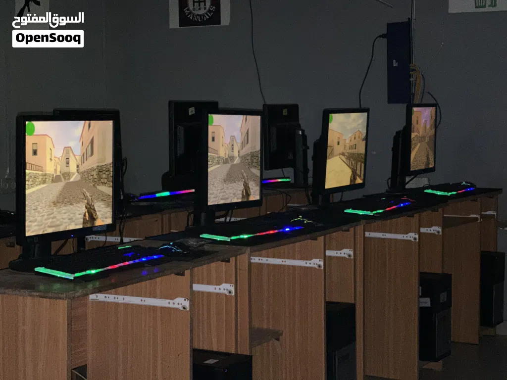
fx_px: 1128
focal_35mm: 77
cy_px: 190
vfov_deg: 19.1
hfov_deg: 25.3
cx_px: 254
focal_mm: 9
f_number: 2.8
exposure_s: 1/34
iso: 320
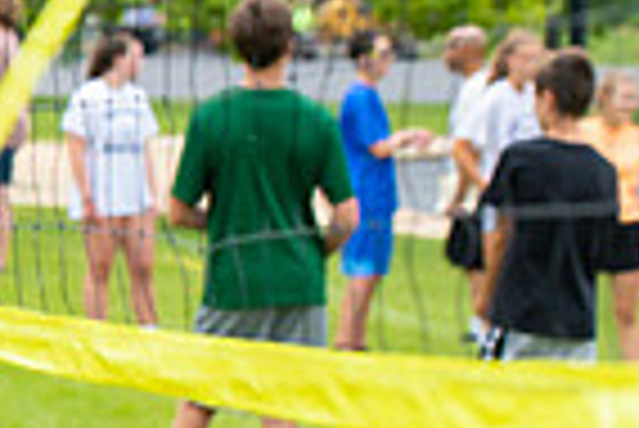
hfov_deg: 7.0
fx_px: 5082
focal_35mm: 286
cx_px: -526
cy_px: 173
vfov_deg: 4.8
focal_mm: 70
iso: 640
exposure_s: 1/1250
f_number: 4.5
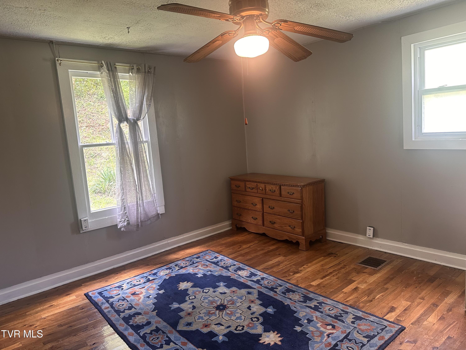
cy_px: 175
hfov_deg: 71.6
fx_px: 323
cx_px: 233
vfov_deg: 56.8
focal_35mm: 24
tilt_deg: -7.7
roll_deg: +4.5
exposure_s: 1/60
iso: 200
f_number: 1.78
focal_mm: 6.86
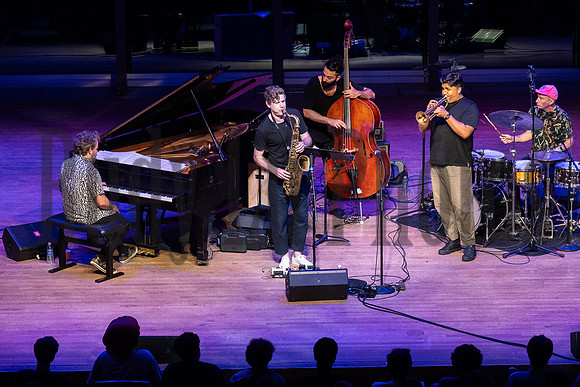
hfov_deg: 12.4
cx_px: 290
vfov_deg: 8.3
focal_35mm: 165
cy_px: 194
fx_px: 2659
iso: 3200
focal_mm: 110
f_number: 8
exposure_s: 1/80
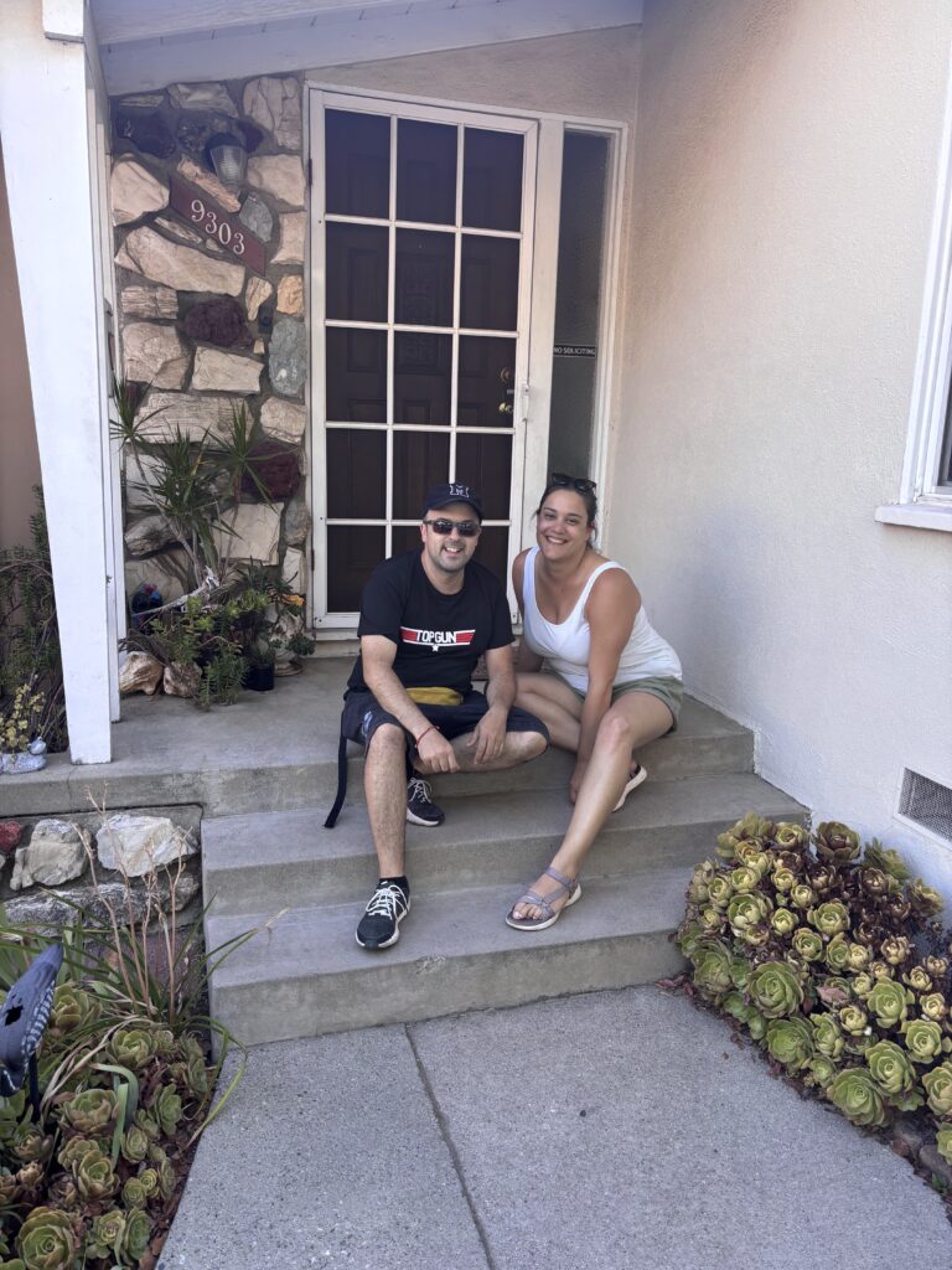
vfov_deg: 67.3
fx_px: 953
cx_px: 476
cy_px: 635
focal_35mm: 26
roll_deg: -1.2
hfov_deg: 53.1
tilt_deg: -10.6
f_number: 1.6
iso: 40
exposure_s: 1/121
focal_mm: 5.96
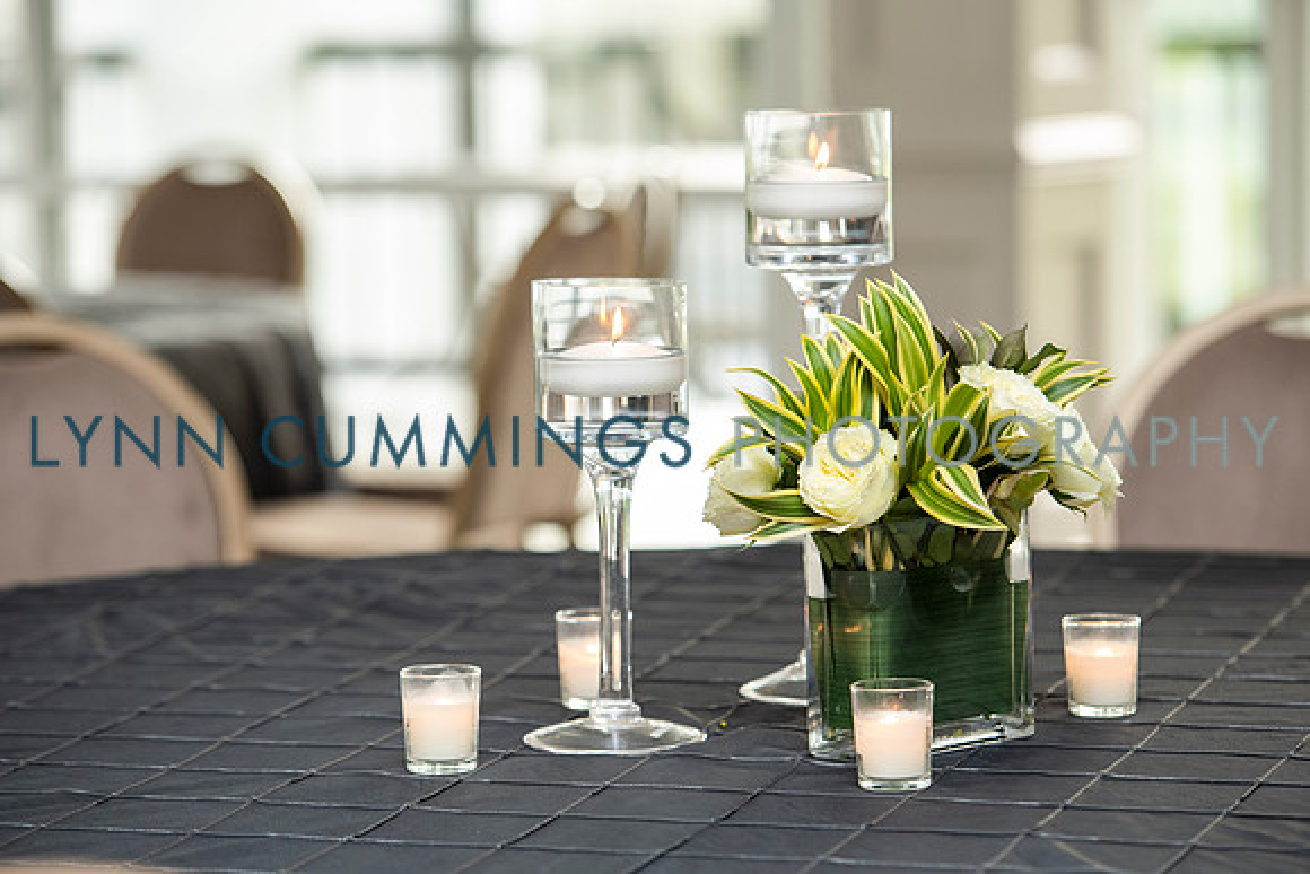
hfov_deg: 14.9
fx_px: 5000
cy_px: 440
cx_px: 660
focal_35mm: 137
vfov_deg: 10.0
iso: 800
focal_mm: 130
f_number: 3.5
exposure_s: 1/160
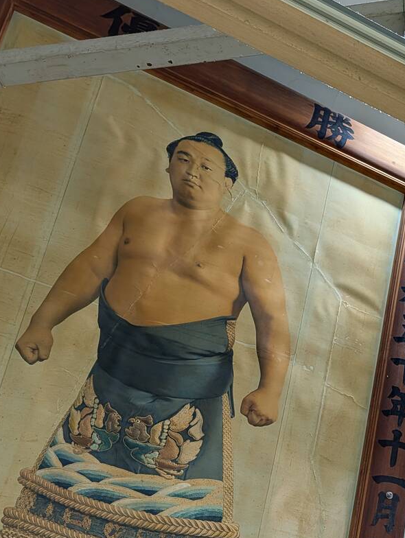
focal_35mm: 49
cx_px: 405
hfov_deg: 28.0
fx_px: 763
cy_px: 476
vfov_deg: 36.6
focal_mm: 6.9
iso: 84
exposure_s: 1/39.6
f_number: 1.68
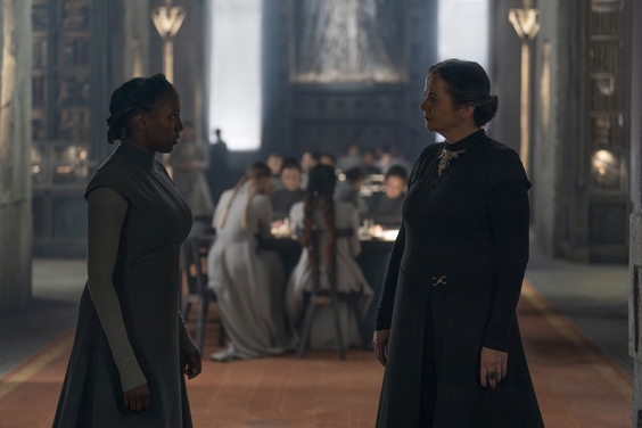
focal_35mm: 87
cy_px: 214
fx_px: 1551
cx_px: 321
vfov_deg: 15.7
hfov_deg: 23.4
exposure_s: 1/125
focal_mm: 87
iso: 3200
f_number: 2.8
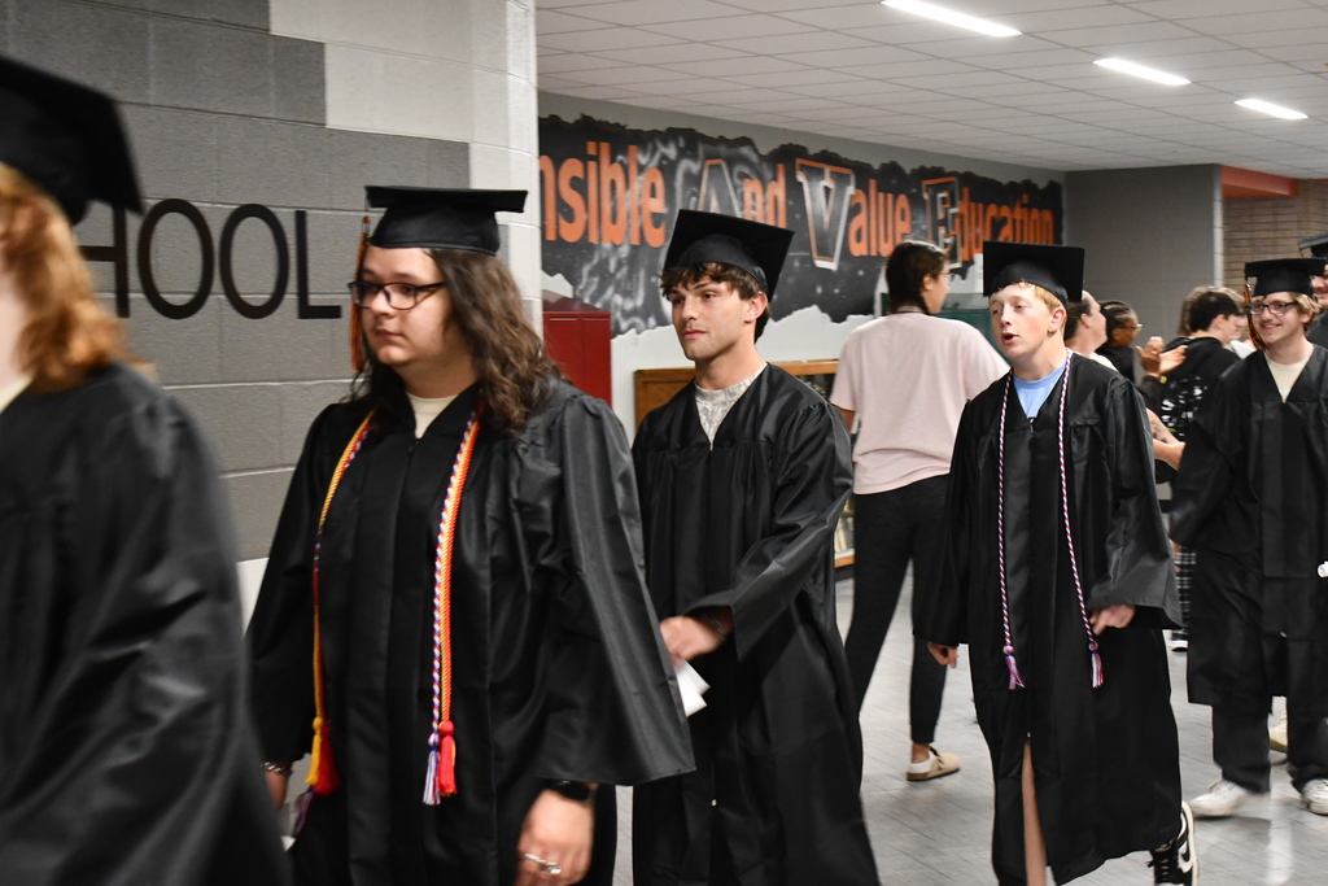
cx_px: 664
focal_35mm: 60
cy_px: 443
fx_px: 2213
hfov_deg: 33.4
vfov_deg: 22.6
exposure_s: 1/80
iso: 3200
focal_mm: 40
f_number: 4.8
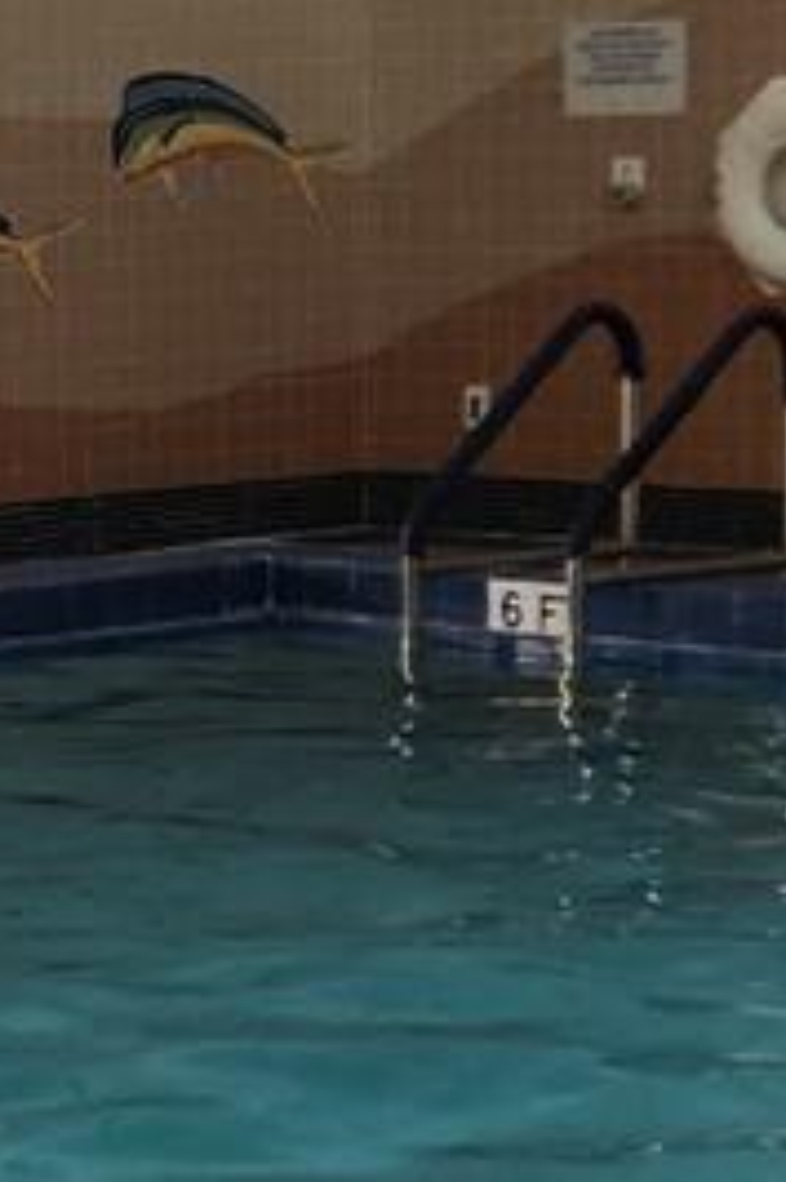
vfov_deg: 14.3
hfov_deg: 8.7
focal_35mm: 144
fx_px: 4722
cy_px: 520
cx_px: -1044
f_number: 1.8
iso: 50
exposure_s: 1/60
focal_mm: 5.4
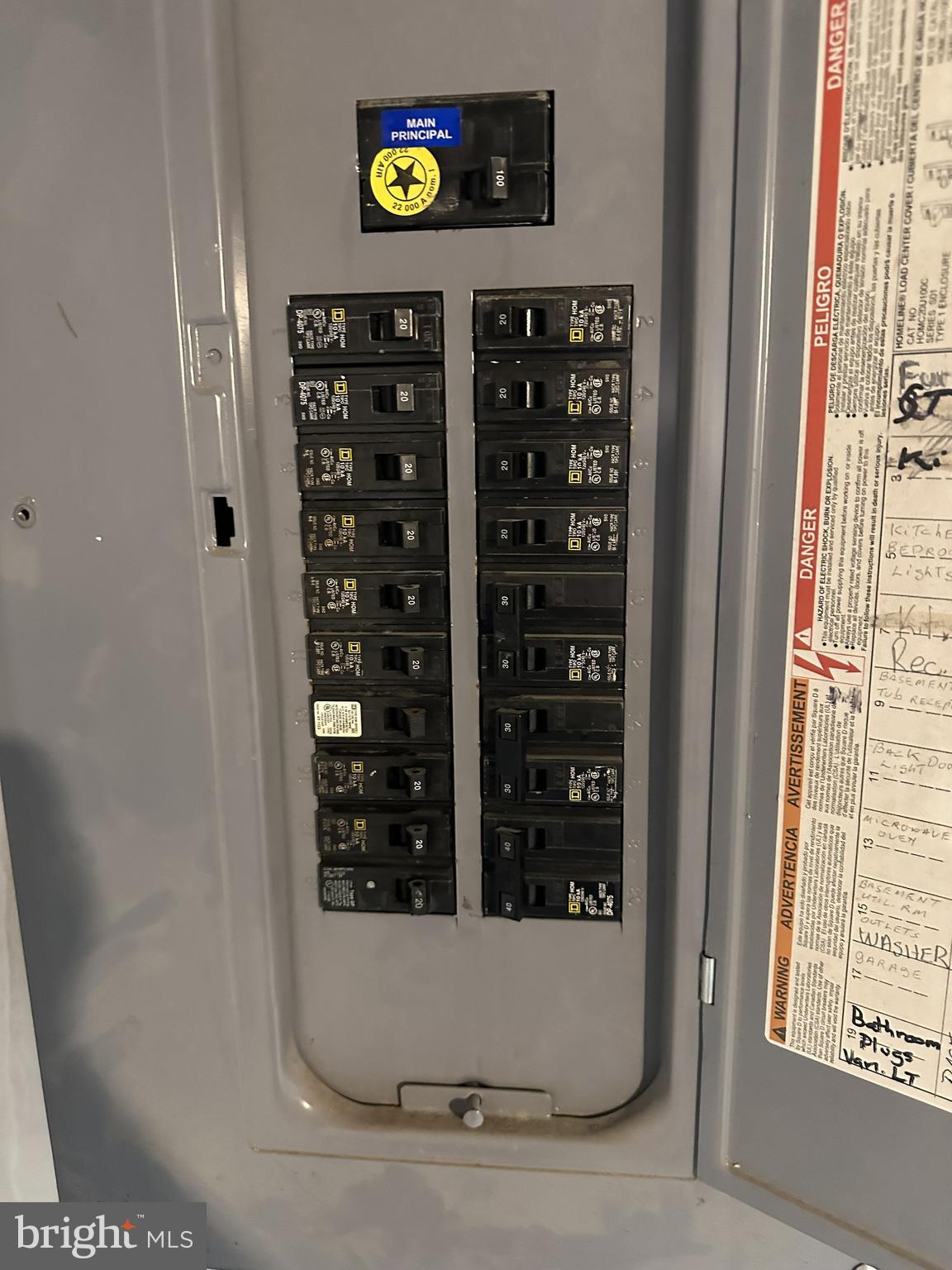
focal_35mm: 24
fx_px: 880
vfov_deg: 71.6
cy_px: 635
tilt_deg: -10.3
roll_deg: +1.7
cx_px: 476
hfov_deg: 56.8
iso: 800
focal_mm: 6.86
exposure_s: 1/30
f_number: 1.78
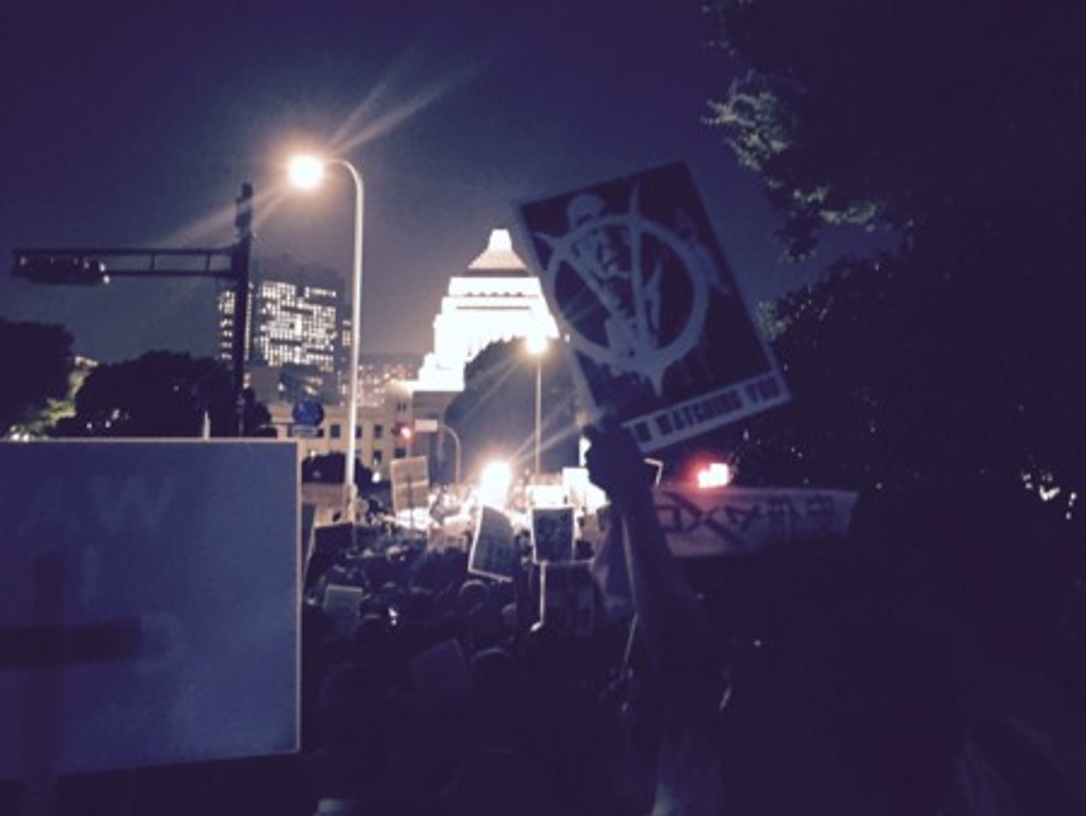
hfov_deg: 61.6
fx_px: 910
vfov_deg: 48.3
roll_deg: -2.5
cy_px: 408
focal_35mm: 29
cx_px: 543
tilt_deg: +8.3
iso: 1000
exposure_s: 1/15
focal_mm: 4.15
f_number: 2.2
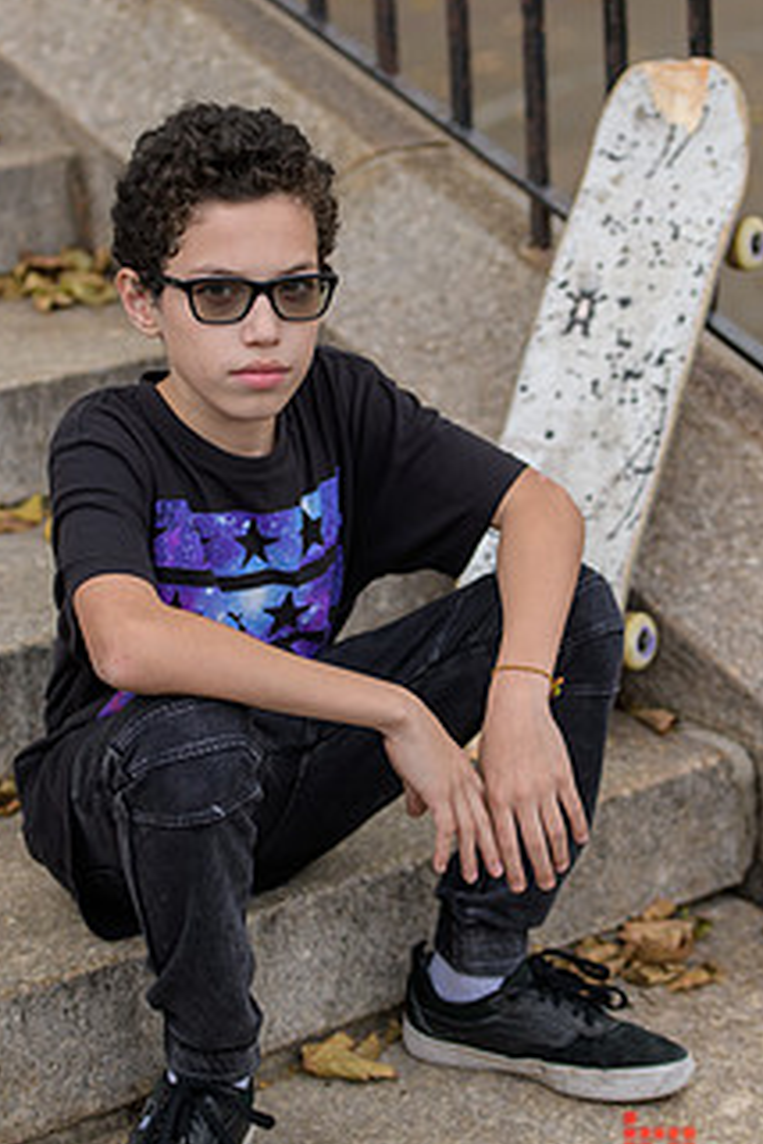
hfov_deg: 14.0
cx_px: 339
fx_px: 3115
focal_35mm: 98
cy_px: 492
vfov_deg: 20.8
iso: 200
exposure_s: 1/250
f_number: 3.2
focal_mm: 70
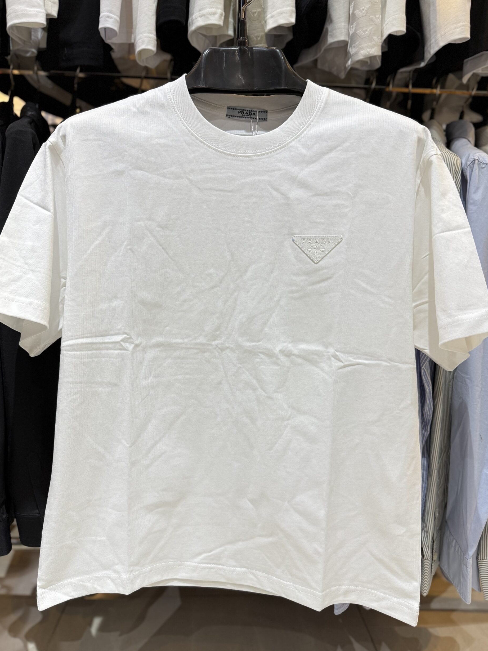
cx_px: 236
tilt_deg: -4.5
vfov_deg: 69.4
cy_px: 324
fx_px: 470
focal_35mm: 25
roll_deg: -0.7
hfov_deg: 54.9
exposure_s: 1/50
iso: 125
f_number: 1.78
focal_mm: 6.76
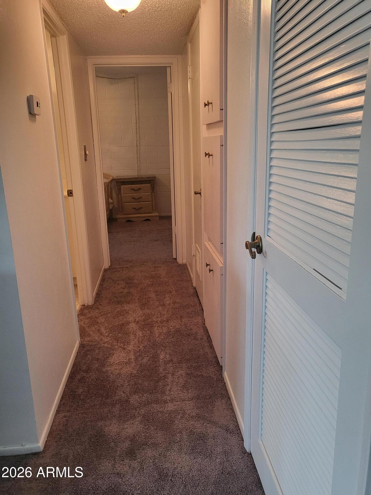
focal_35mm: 26
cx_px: 186
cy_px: 248
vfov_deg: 67.3
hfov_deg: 53.1
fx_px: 372
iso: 250
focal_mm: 4.25
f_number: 1.8
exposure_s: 1/120
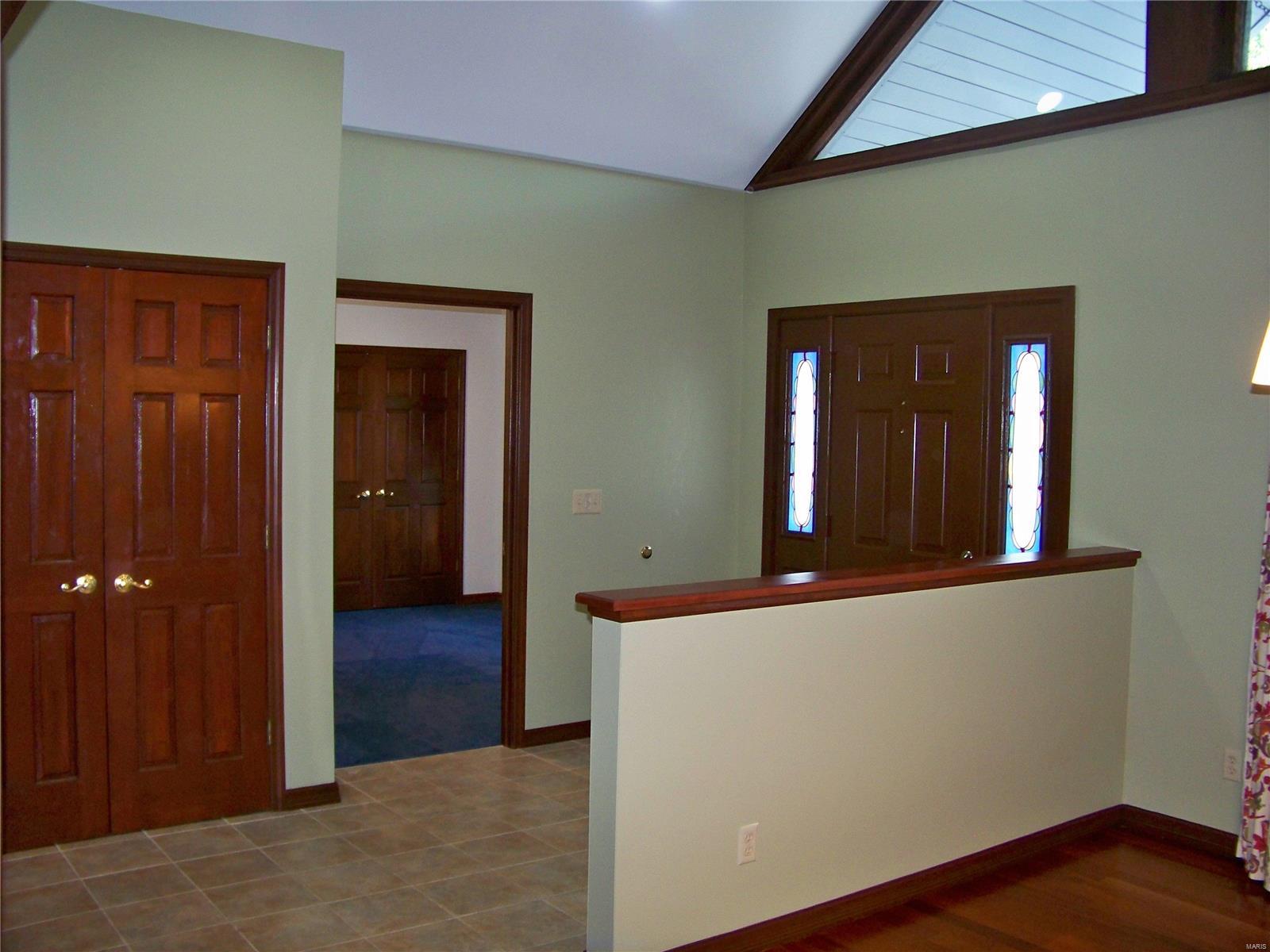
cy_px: 476
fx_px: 1211
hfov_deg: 55.4
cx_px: 635
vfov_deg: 42.9
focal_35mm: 33
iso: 200
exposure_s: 1/30
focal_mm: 5.85
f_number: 2.8
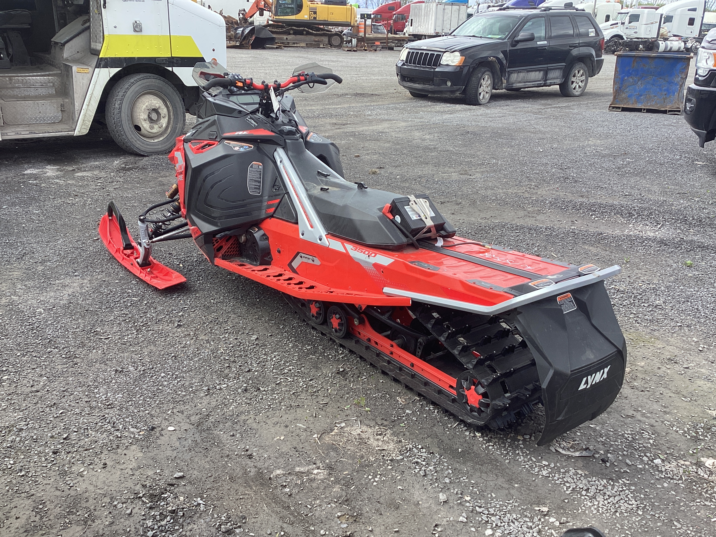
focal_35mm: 31
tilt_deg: -20.3
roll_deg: -1.2
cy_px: 268
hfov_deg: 58.4
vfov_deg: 45.4
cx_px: 358
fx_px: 641
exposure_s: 1/476
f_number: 2.4
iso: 25
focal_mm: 3.3
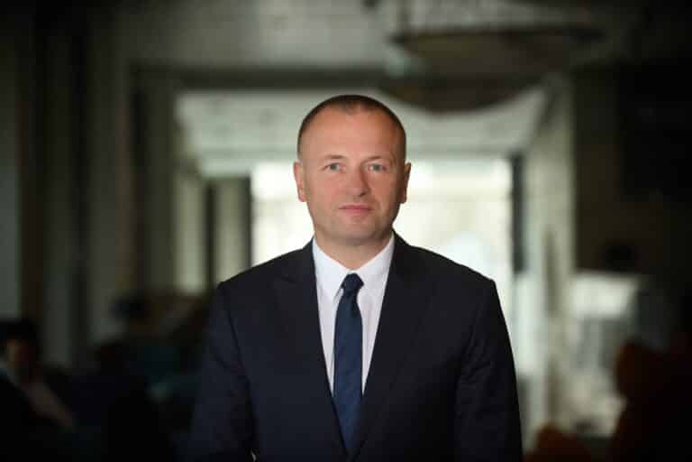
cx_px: 346
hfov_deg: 18.6
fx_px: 2114
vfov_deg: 12.5
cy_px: 231
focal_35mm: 110
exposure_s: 1/200
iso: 500
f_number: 4.5
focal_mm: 110
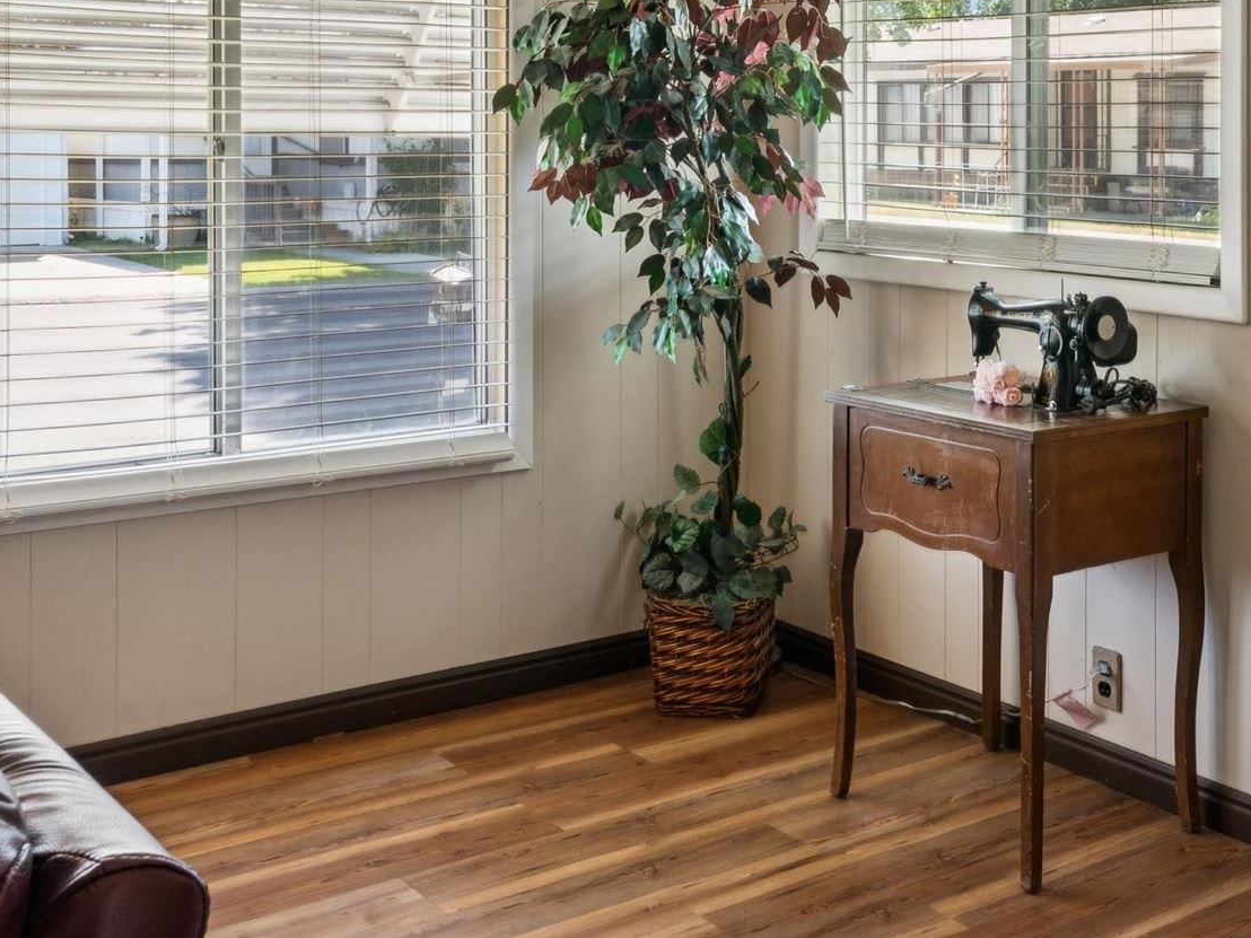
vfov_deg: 29.1
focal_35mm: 48
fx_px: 1744
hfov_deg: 38.9
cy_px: 120
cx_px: 852
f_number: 13
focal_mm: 18.1
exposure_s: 1/13
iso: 400
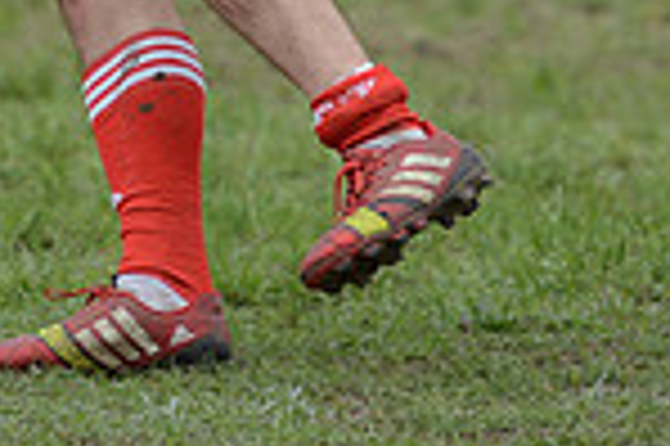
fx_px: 19594
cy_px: -394
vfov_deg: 1.3
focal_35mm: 1054
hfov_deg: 2.0
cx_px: 535
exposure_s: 1/1250
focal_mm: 270
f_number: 4
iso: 400
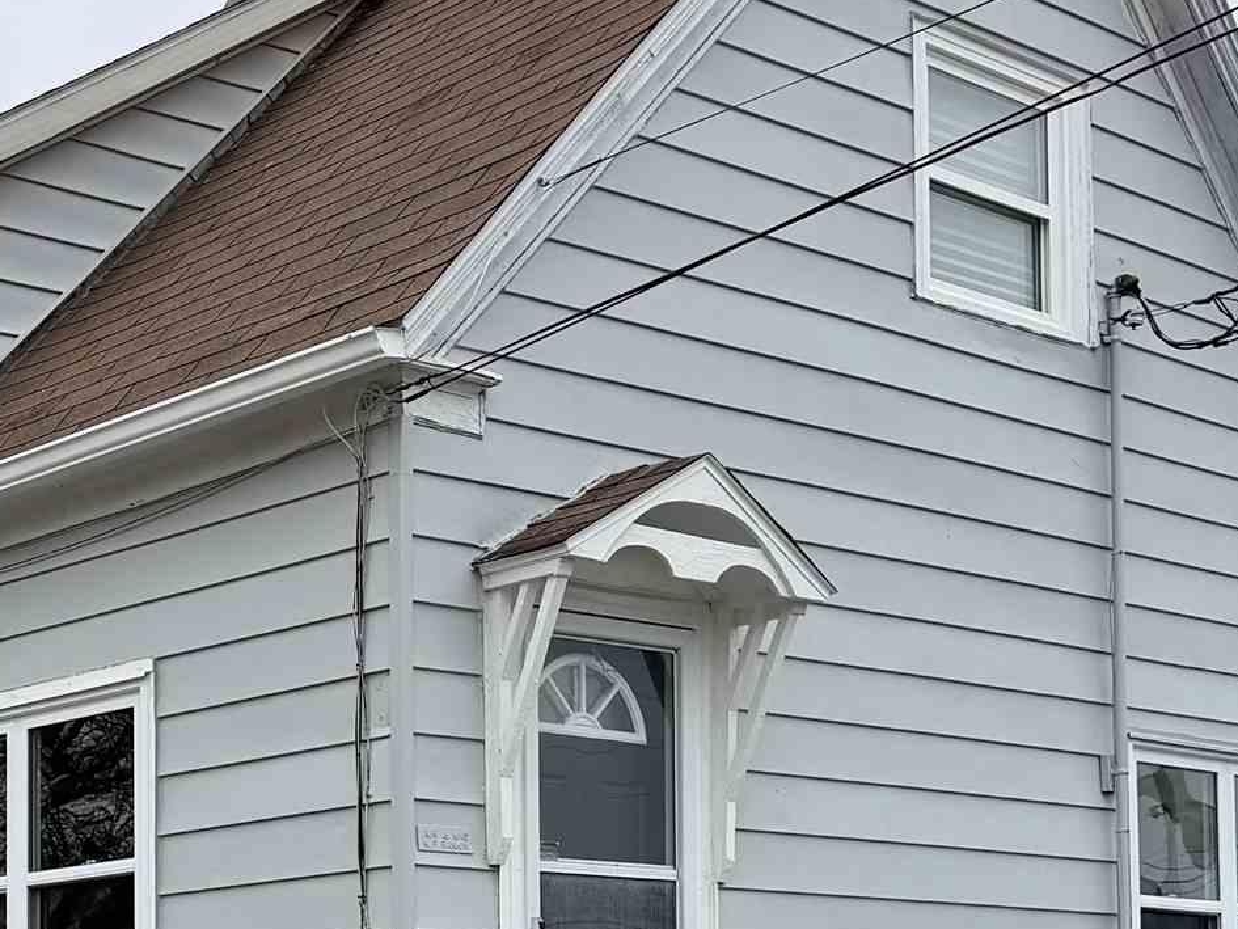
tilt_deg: +1.3
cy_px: 1064
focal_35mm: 78
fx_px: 2790
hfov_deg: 24.0
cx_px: 31
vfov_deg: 18.1
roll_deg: +0.7
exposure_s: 1/6173
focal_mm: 6.76
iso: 80
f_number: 1.78
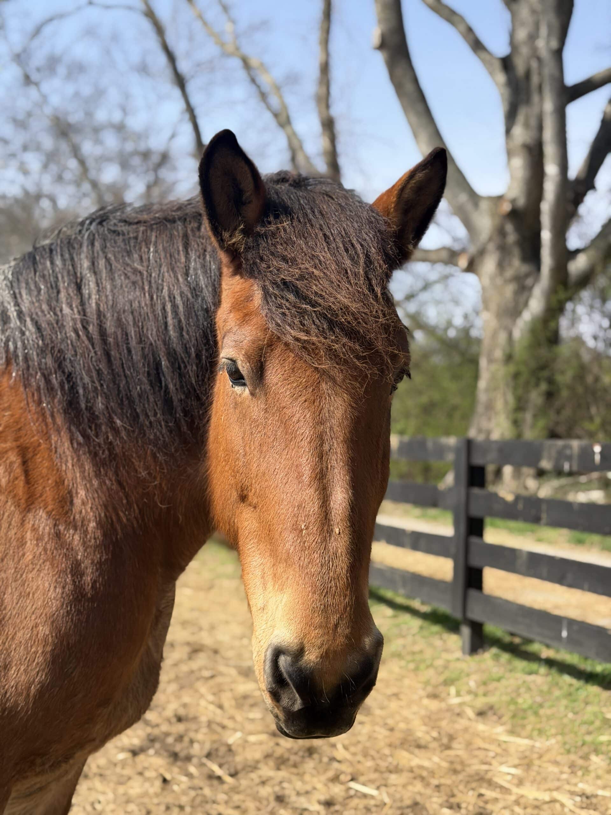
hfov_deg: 30.3
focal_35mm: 48
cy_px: 408
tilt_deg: -0.7
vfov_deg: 39.7
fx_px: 1130
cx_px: 306
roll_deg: -2.2
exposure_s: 1/2762
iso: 64
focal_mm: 6.76
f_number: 1.78
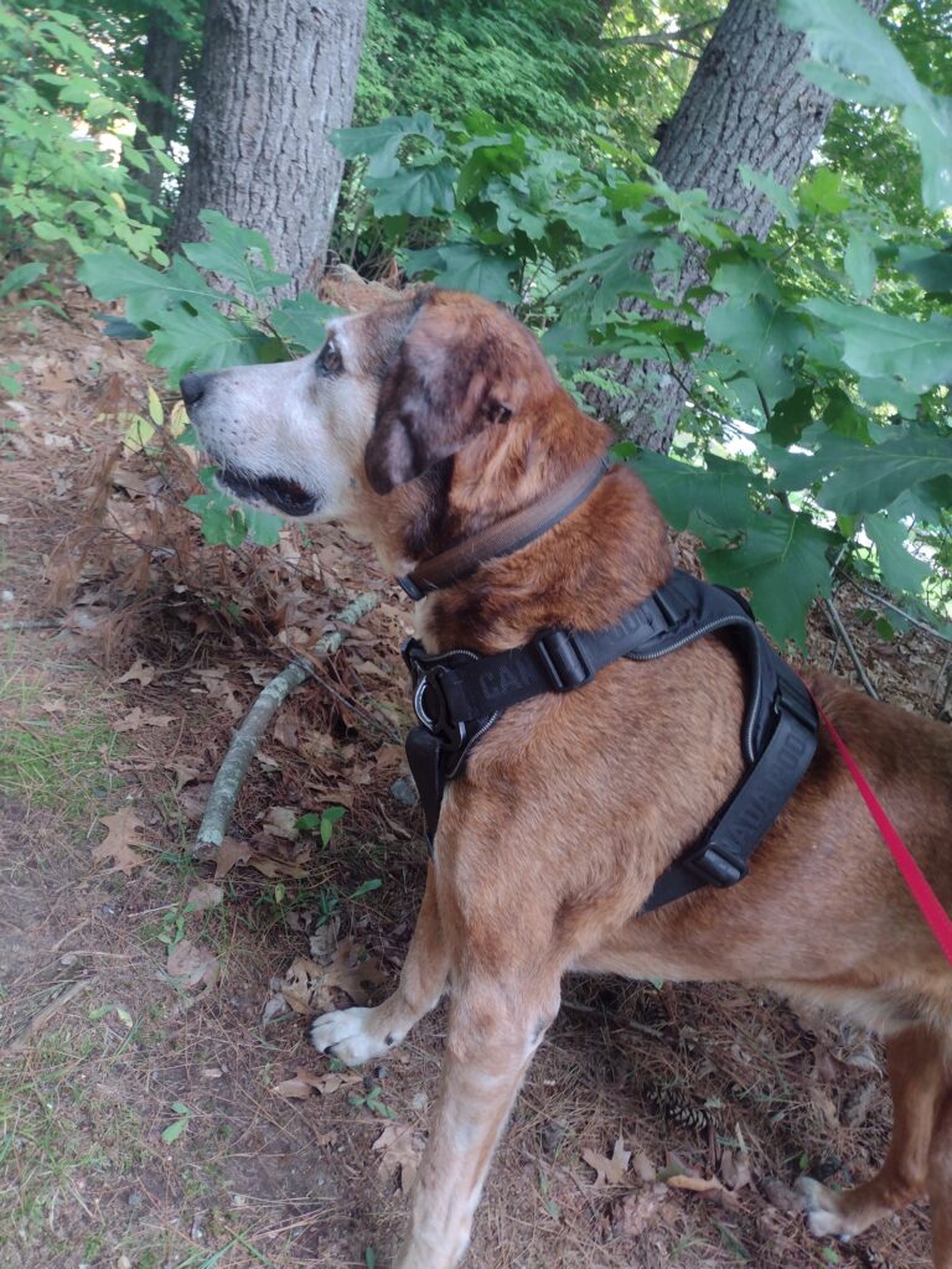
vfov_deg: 65.3
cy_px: 634
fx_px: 990
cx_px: 476
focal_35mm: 27
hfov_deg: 51.4
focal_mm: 4.71
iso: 119
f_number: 1.7
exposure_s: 1/40
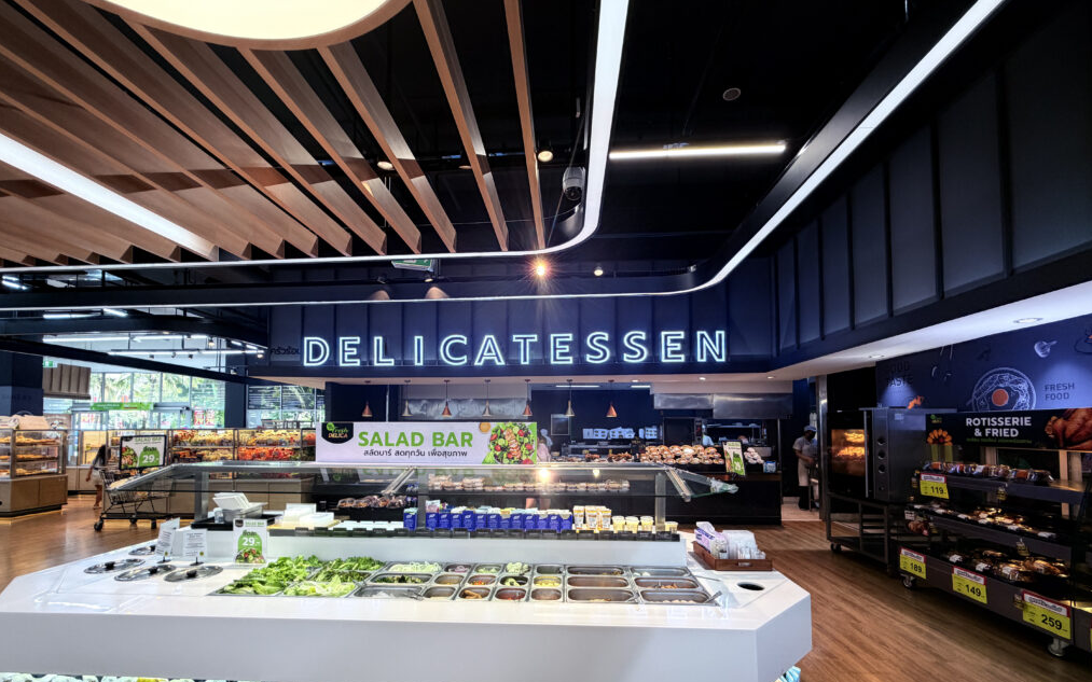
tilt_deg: +2.5
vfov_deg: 73.9
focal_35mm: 15
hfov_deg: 101.5
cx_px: 542
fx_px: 446
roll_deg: +0.1
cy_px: 413
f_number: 2.2
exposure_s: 1/100
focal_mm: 2.22
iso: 160
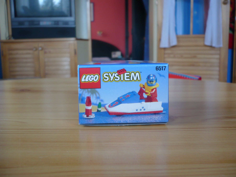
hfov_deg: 52.6
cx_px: 118
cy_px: 88
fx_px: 239
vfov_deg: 40.7
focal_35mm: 35
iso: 100
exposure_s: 1/30
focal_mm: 5.8
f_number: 2.8
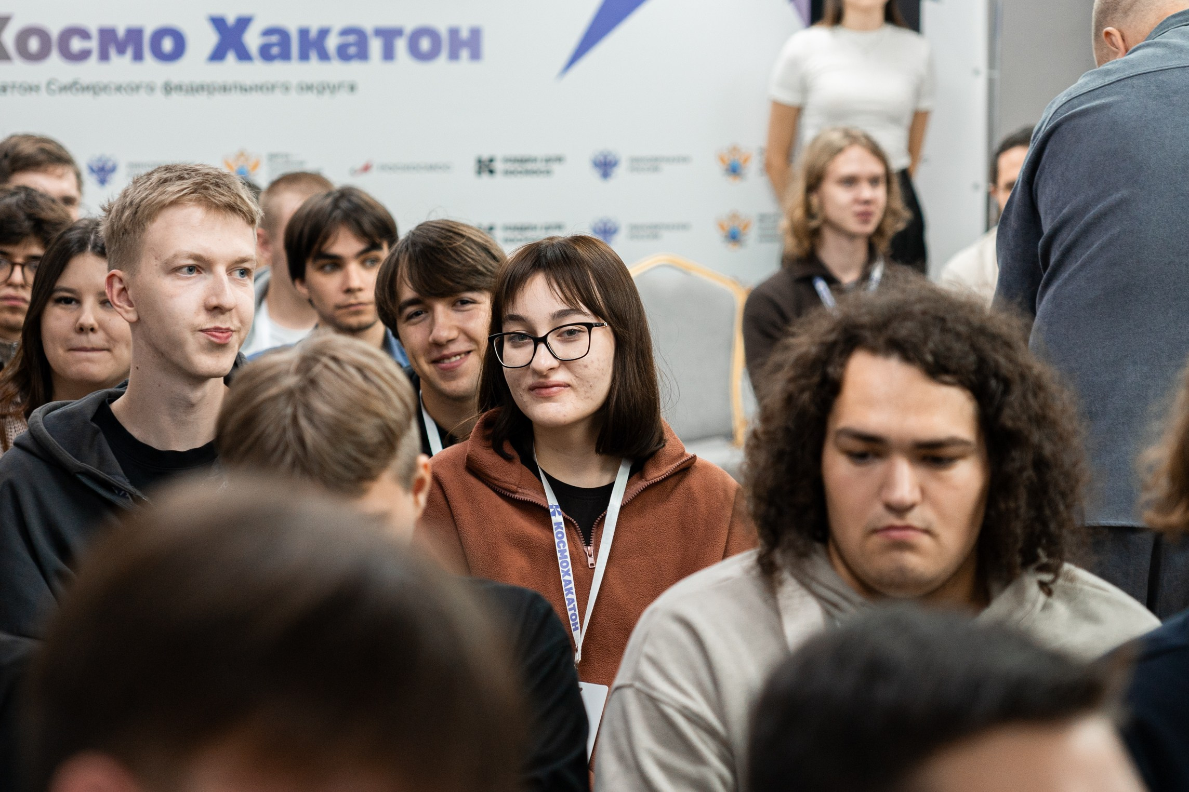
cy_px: 396
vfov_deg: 13.0
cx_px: 594
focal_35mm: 105
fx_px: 3467
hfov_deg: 19.5
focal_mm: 70
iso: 500
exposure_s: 1/160
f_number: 2.8
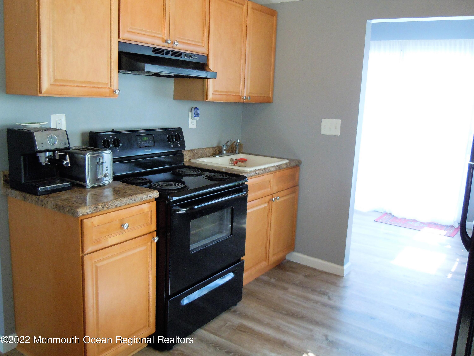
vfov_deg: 46.8
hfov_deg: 60.0
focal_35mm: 30
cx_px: 237
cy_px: 178
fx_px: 411
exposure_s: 1/40
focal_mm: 5.4
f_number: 3.5
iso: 400
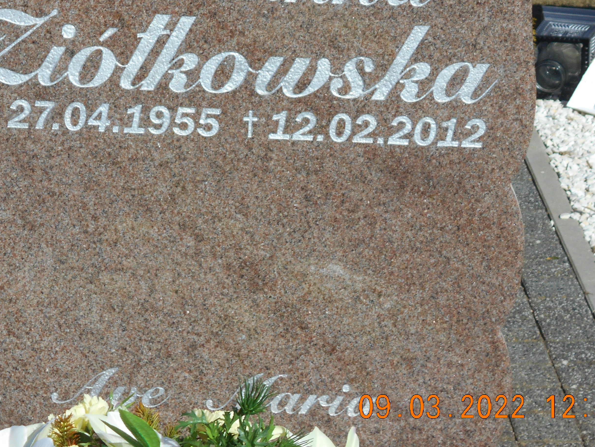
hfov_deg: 15.3
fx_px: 2217
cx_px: 213
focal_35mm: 129
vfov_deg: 11.5
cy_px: 140
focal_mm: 15.4
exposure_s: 1/400
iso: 80
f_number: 6.3
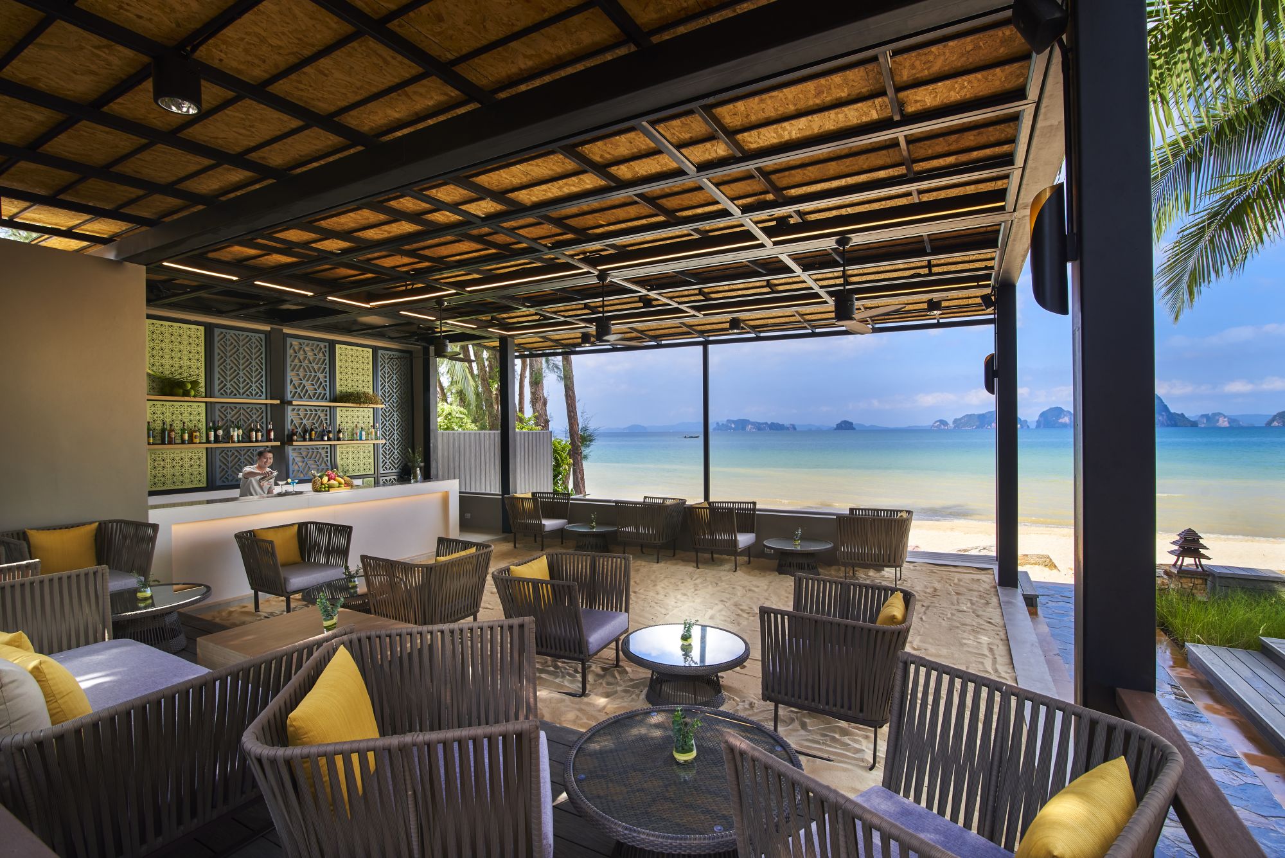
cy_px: 429
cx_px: 642
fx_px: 571
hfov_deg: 96.7
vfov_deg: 73.8
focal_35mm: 16
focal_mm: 16
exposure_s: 1/125
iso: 100
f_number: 10
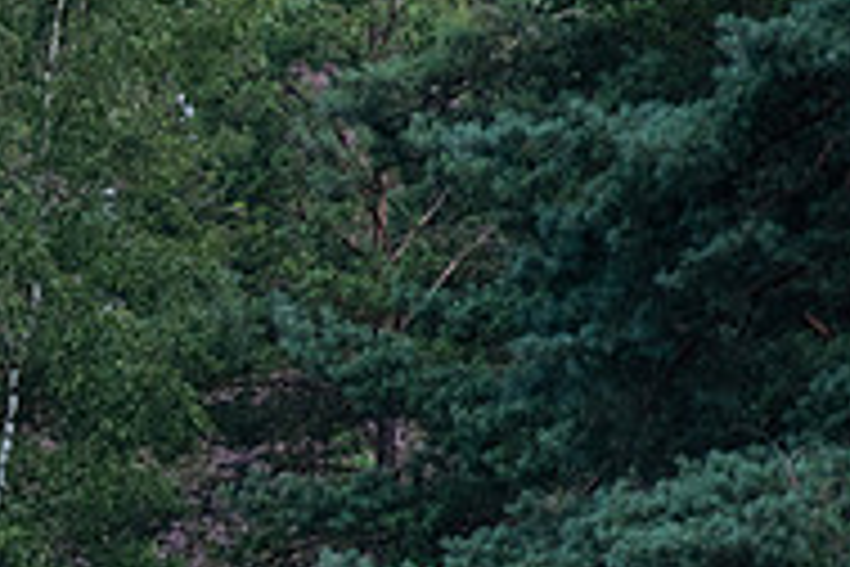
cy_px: 808
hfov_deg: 1.5
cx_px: -405
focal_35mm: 1382
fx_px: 32628
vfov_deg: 1.0
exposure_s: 1/2500
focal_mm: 300
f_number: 5.6
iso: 640
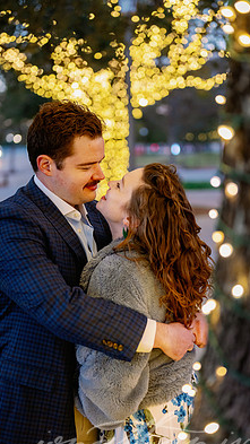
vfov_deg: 34.9
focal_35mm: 60
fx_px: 707
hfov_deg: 20.0
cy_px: 236
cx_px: 145
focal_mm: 50
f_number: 2
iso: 1250
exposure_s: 1/250
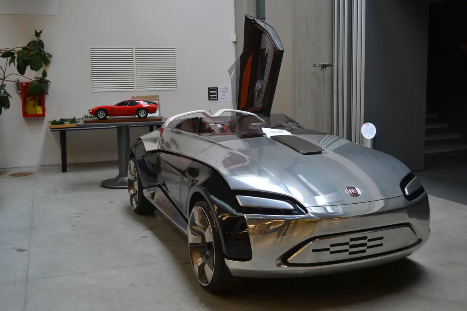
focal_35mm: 39
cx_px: 234
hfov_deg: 49.6
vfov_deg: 34.2
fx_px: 506
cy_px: 156
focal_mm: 26
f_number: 4.2
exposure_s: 1/40
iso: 400
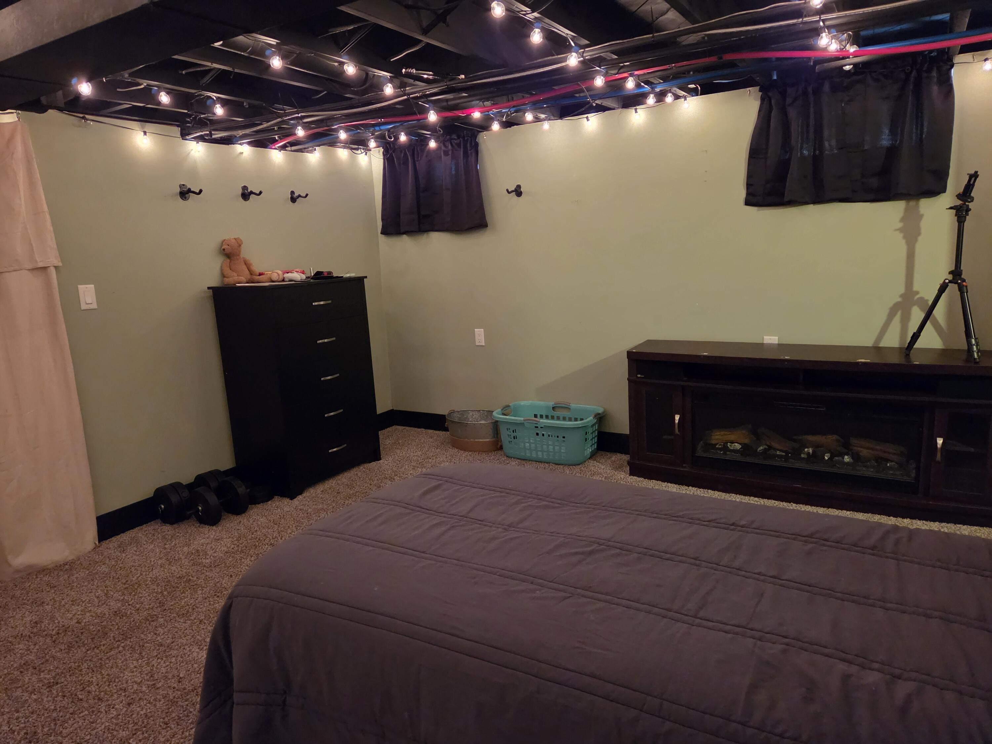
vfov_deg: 58.9
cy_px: 372
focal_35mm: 23
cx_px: 496
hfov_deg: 73.9
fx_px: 659
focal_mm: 5.4
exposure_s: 1/120
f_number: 1.8
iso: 2000
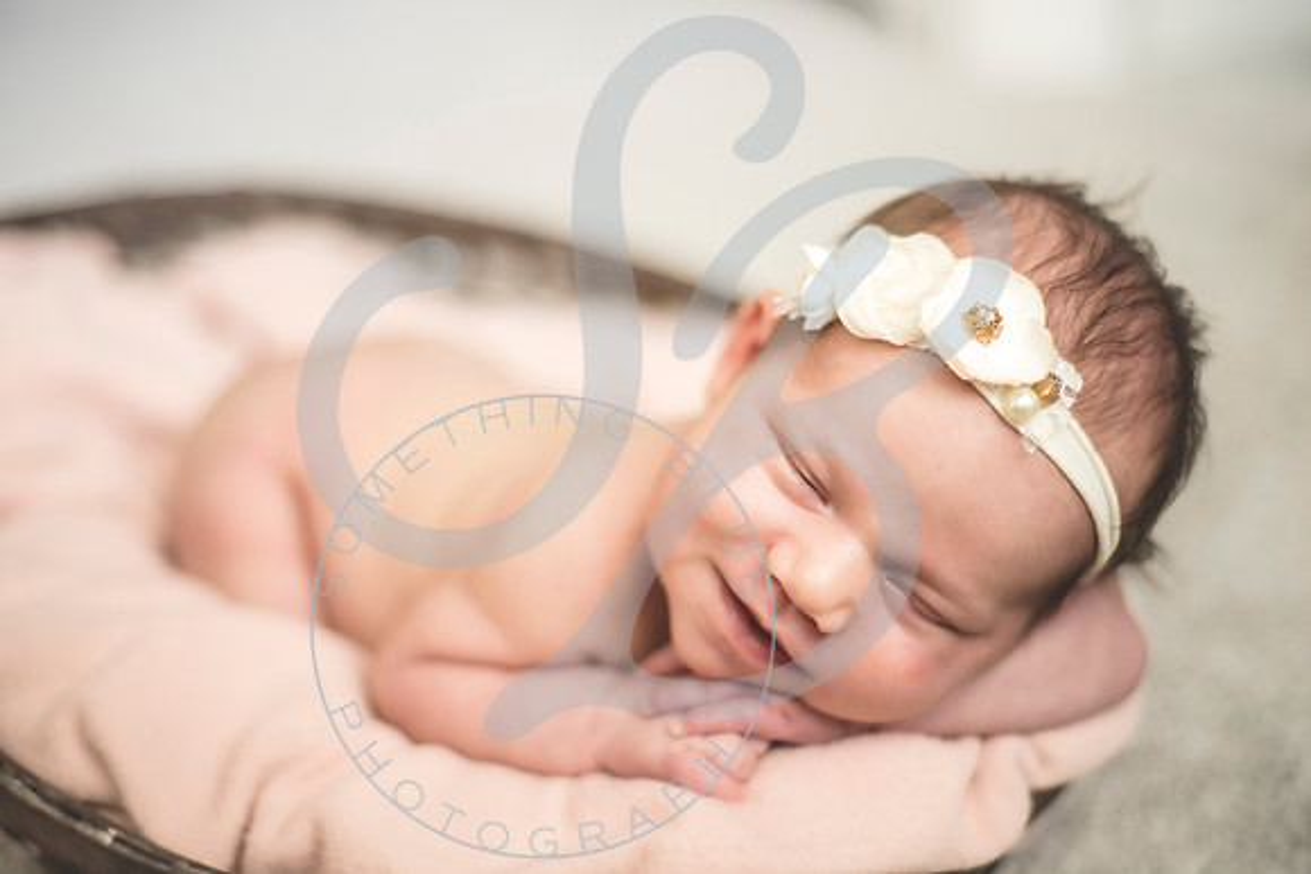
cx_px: 656
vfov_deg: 27.0
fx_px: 1821
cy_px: 437
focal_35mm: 50
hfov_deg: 39.6
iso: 1000
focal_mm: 50
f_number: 1.8
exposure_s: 1/125
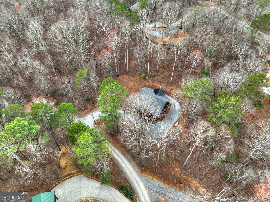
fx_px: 187
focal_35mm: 24
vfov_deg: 56.8
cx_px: 135
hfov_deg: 71.6
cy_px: 101
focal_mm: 12.3
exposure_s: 1/160
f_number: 2.8
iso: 100
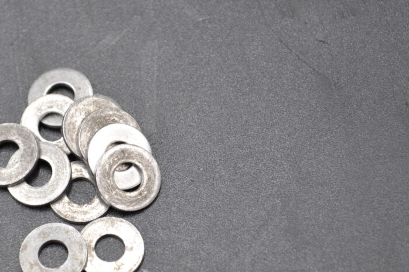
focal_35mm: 142
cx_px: 79
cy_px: 167
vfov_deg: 9.7
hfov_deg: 14.4
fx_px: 1611
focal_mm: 55
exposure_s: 1/30
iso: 400
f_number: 5.6
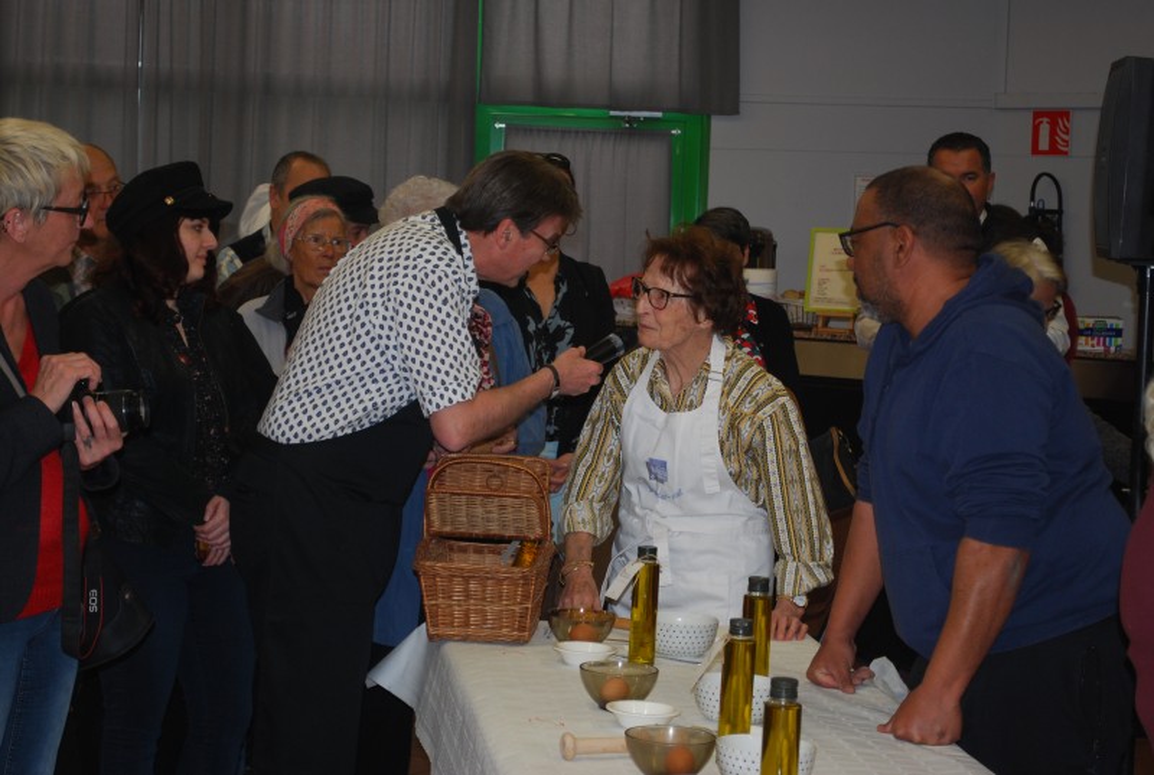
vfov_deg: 18.3
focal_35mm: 75
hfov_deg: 26.9
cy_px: 388
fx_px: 2409
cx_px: 577
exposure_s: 1/60
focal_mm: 50
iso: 320
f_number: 5.6
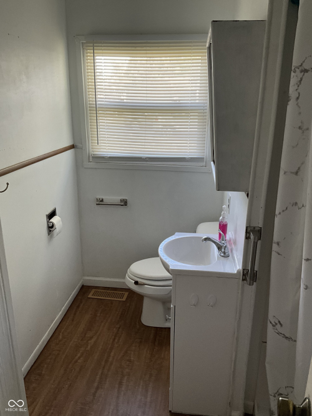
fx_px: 349
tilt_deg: -17.7
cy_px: 208
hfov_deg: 48.2
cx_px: 156
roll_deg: -1.3
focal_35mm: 29
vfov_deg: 61.7
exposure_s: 1/60
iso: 100
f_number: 1.8
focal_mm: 3
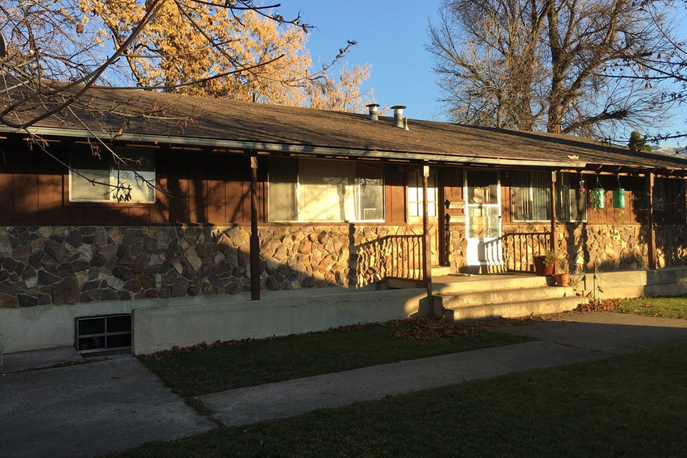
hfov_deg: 60.3
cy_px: 228
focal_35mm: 31
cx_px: 351
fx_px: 592
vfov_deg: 42.3
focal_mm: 4.15
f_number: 2.2
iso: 25
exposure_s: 1/513
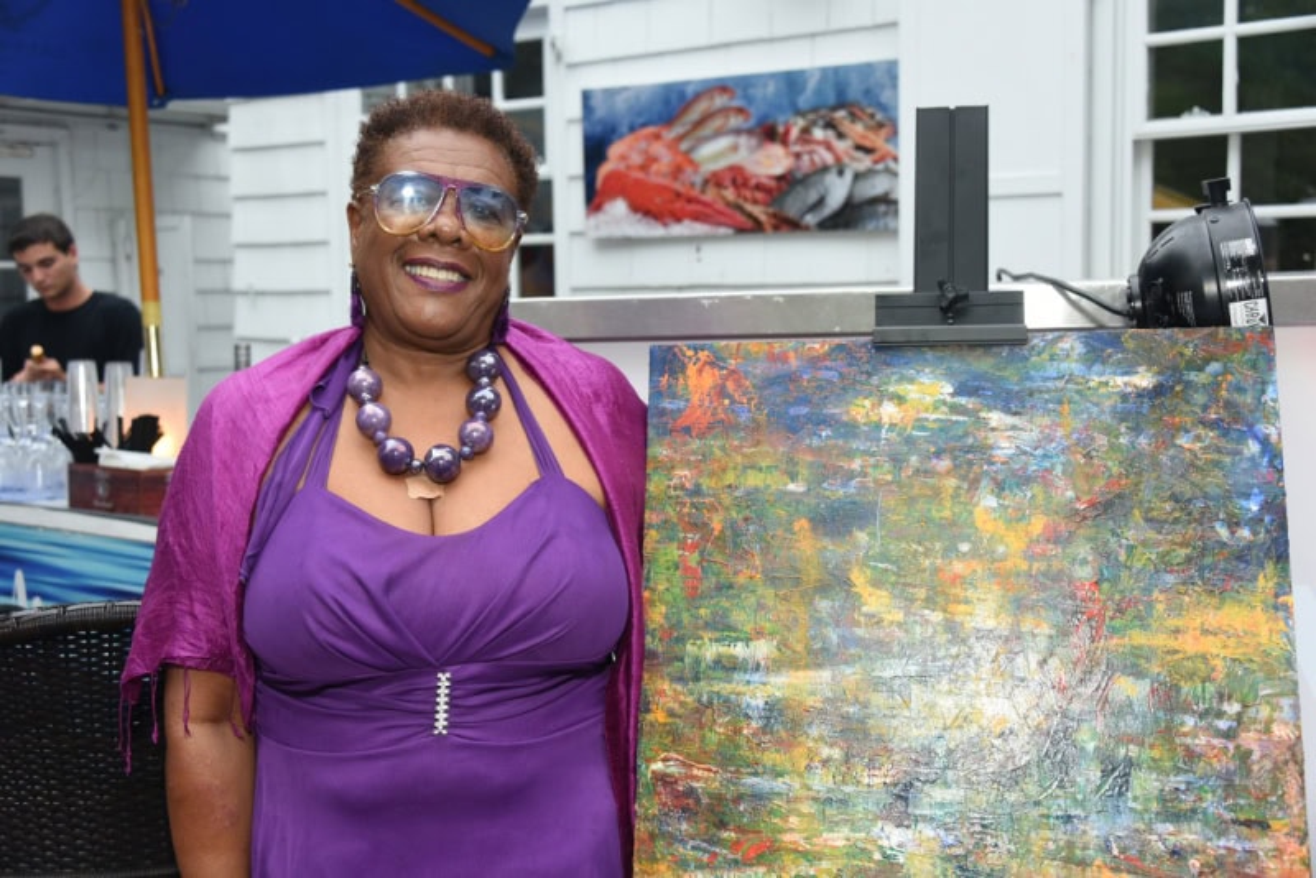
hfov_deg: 44.5
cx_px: 658
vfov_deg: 30.5
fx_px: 1609
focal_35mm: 44
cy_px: 439
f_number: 5
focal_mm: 44
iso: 640
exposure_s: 1/125
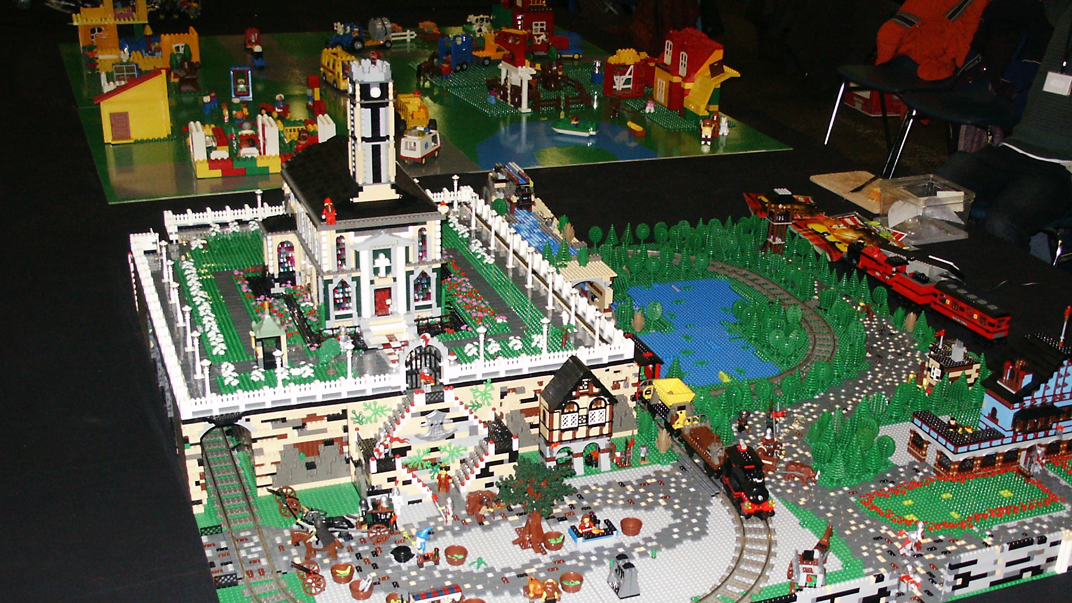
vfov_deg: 25.8
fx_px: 1308
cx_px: 632
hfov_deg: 44.4
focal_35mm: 46
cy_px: 414
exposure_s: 1/45
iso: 200
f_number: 3
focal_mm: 7.18
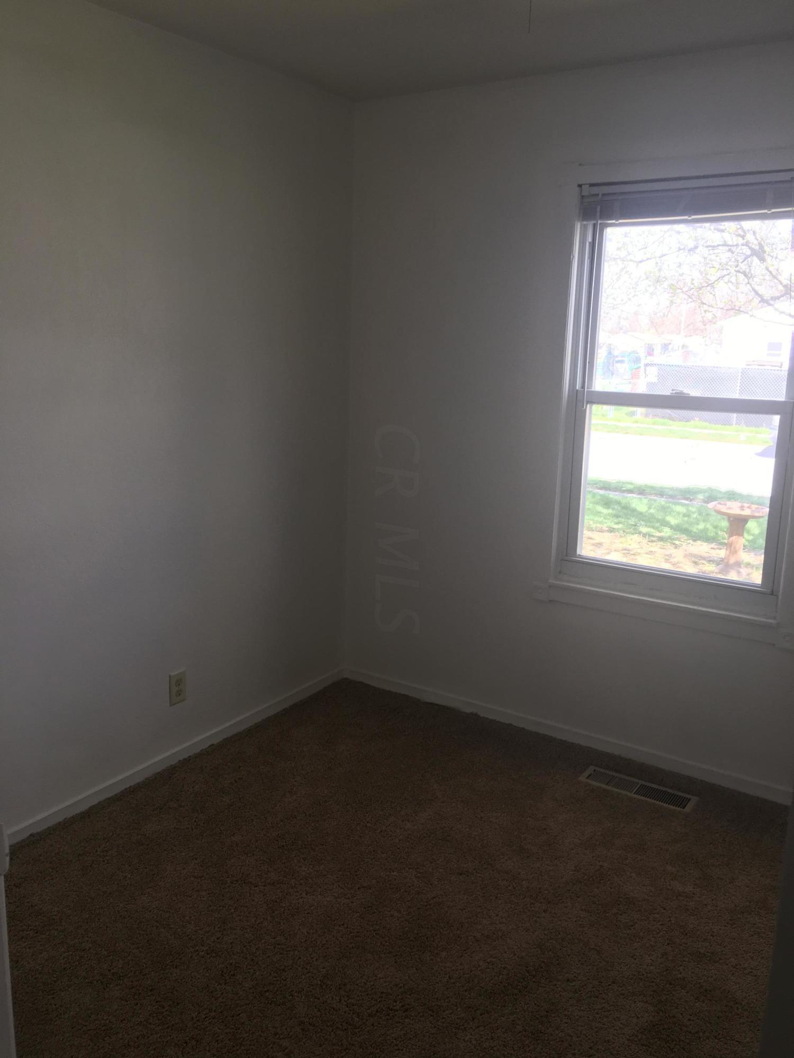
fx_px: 887
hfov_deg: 48.2
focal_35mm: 29
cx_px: 397
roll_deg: -2.0
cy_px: 529
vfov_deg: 61.7
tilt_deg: -11.7
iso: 25
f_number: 2.2
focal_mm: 4.15
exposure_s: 1/40
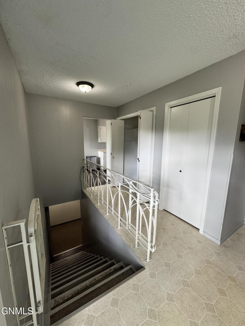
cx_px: 122
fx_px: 132
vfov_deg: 102.1
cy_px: 163
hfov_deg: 85.7
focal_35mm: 14
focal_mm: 2.22
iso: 160
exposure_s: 1/60
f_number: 2.2
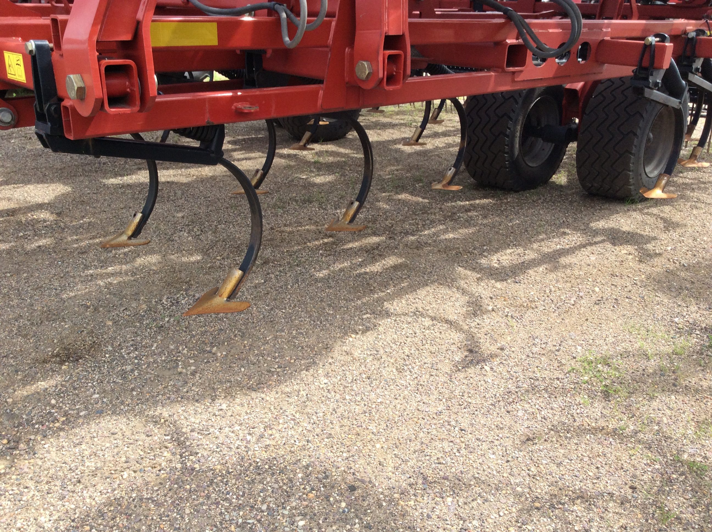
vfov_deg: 44.1
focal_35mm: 32
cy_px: 266
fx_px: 657
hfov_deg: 56.9
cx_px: 356
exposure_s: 1/473
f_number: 2.4
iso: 32
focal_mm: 3.3
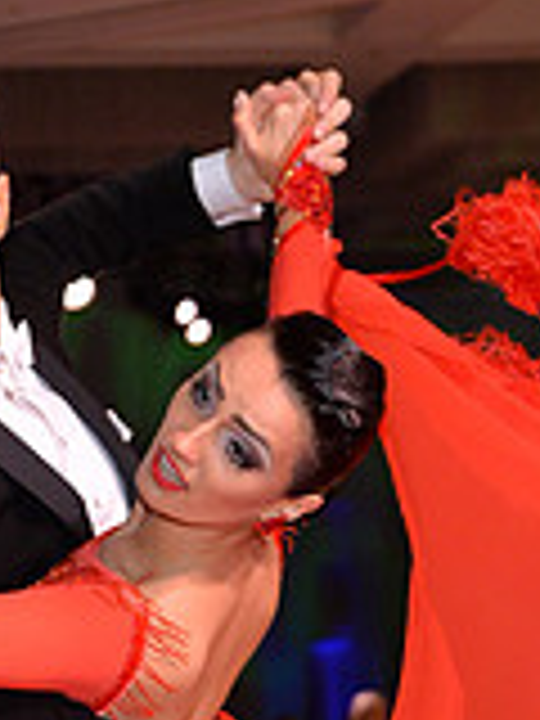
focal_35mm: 226
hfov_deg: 6.6
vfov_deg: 8.6
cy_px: 958
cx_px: 119
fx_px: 4701
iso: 1600
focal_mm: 65
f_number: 4.5
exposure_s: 1/250
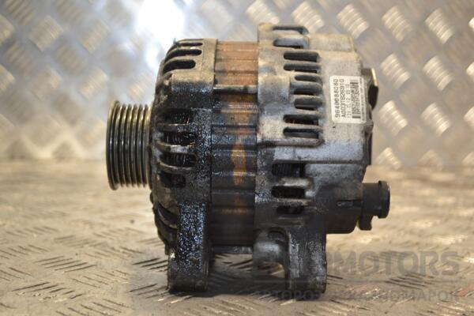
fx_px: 750
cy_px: 158
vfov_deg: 23.8
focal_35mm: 57
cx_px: 237
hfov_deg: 35.1
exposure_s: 1/60
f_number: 5
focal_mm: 38
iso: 500
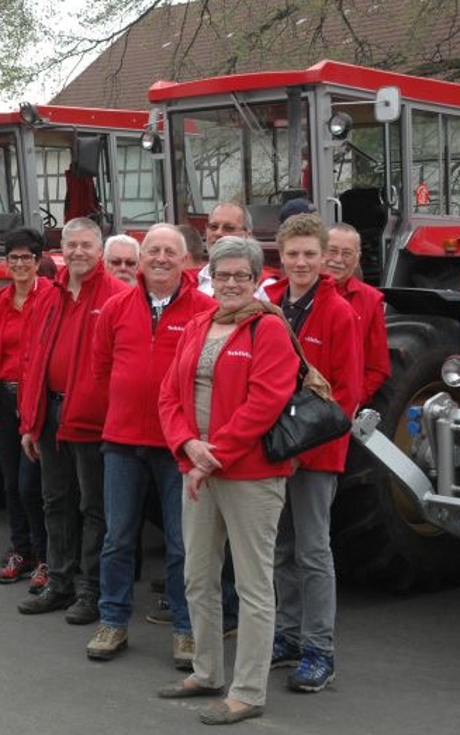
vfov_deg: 30.3
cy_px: 368
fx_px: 1359
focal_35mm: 68
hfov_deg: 18.5
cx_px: -41
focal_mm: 29
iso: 400
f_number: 8
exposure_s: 1/250
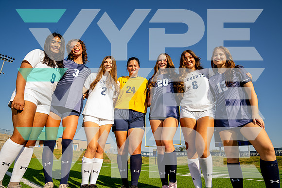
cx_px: 141
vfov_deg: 53.2
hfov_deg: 73.7
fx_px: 188
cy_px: 94
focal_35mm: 24
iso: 50
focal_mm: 24
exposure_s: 1/125
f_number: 7.1
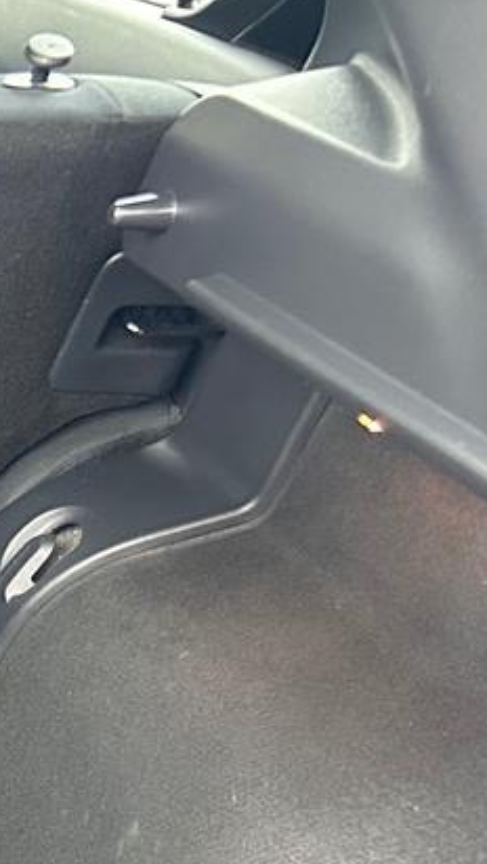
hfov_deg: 10.9
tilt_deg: -36.2
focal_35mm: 88
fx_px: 2019
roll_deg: +0.7
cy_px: 996
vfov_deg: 22.5
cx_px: -800
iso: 320
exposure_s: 1/60
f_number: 1.5
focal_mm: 5.7
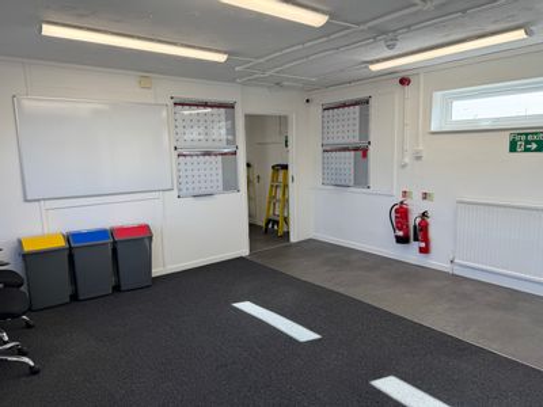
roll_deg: +1.7
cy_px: 204
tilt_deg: -7.7
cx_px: 272
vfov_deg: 56.8
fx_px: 376
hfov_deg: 71.6
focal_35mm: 24
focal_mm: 6.76
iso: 64
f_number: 1.78
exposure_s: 1/267
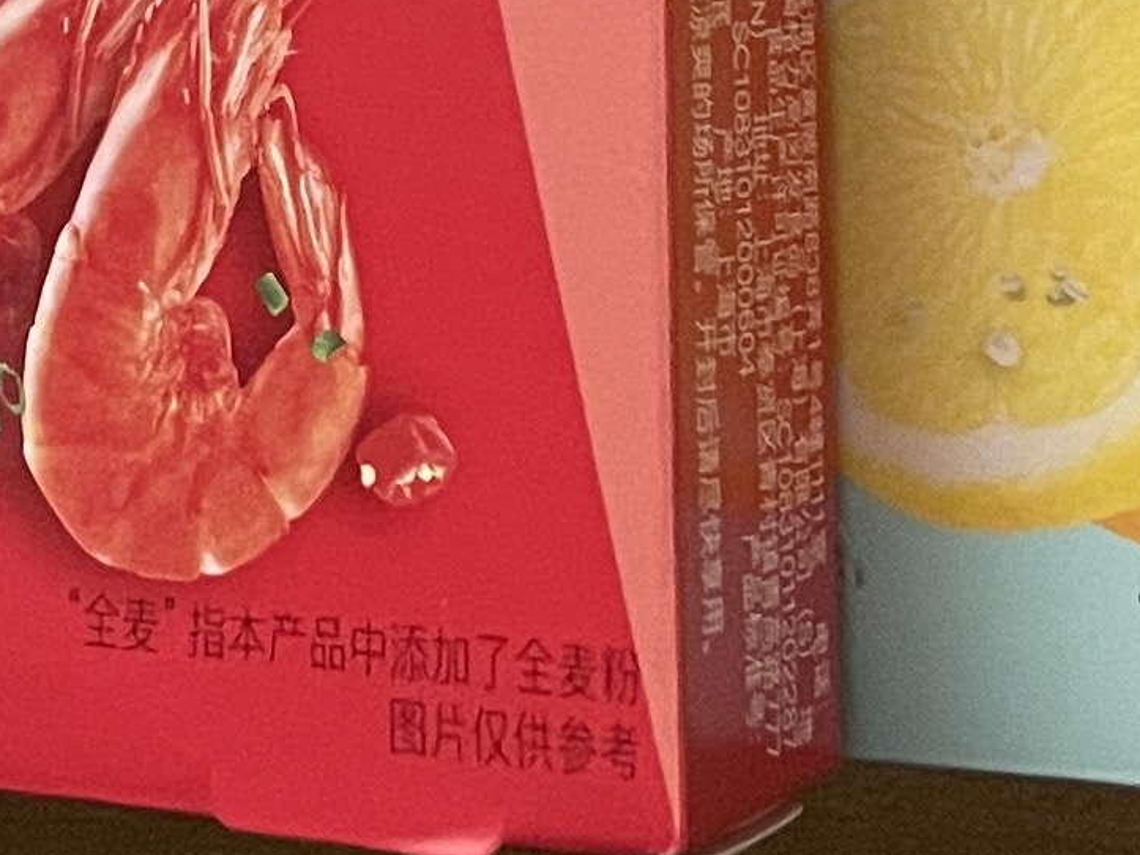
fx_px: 4774
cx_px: -106
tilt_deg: -80.6
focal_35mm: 145
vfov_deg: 9.4
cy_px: -967
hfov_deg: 13.4
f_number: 1.6
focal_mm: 4.2
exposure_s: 1/50
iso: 400
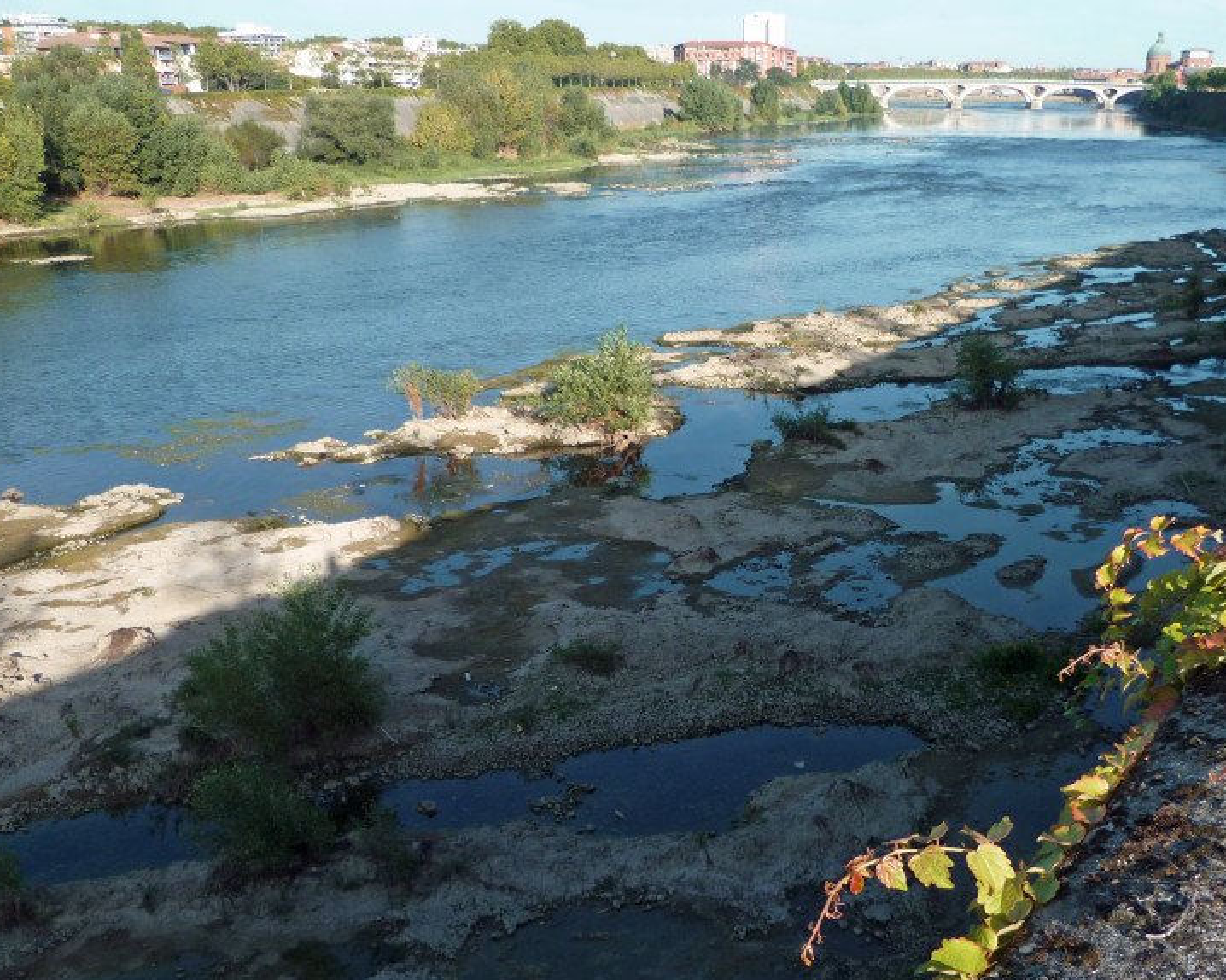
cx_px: 744
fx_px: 1415
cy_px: 574
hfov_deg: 46.6
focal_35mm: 39
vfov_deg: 38.1
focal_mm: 5
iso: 100
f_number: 2.8
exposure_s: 1/640
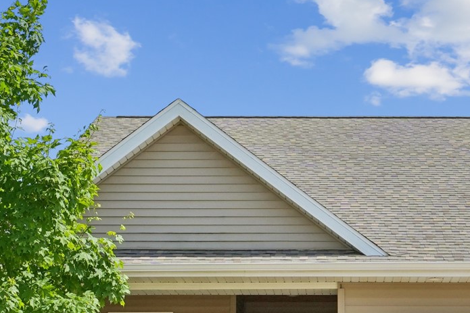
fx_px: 1658
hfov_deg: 16.1
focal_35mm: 127
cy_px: 365
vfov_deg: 10.6
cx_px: 357
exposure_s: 1/800
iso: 400
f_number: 9
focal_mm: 35
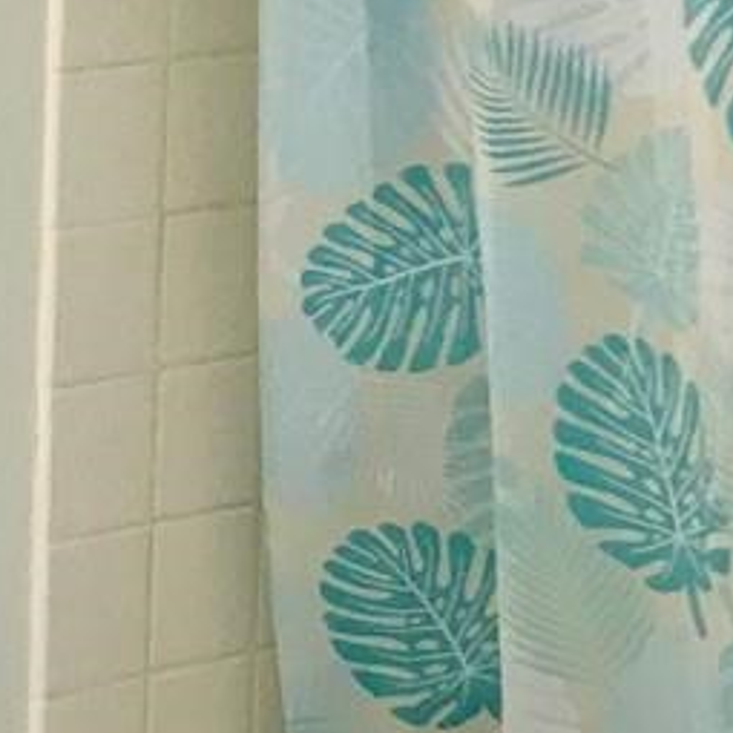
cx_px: -661
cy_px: 158
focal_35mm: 155
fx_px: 3713
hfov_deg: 10.5
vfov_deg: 11.2
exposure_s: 1/40
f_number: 1.8
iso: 25
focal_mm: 3.99
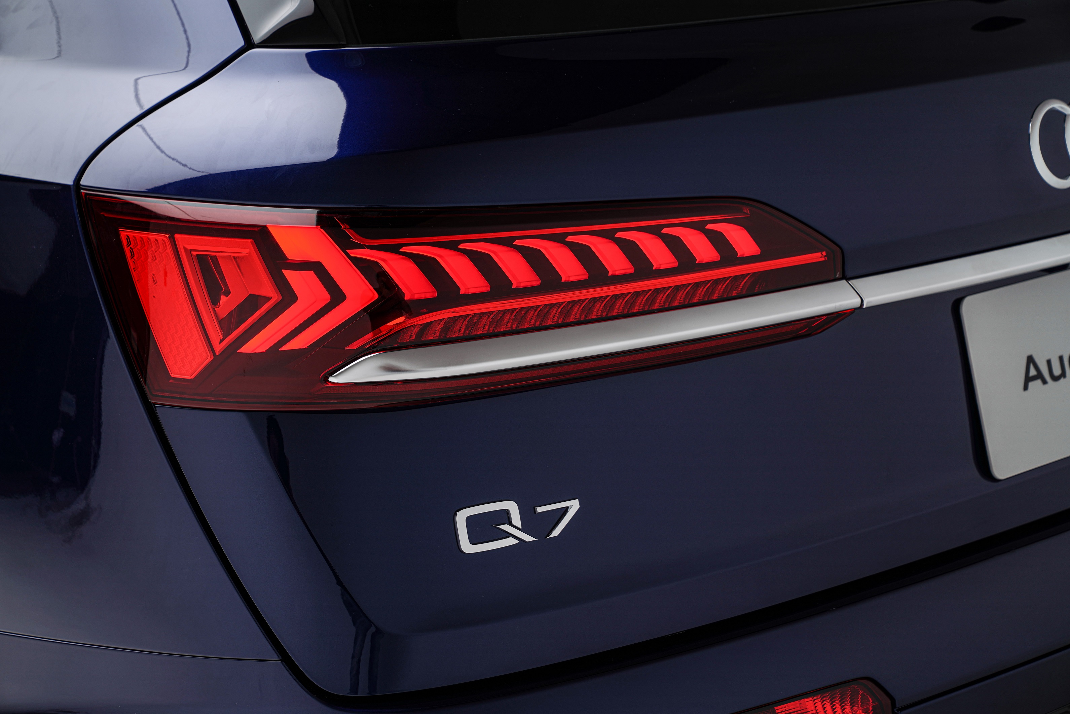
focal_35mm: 70
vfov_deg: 19.5
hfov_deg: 28.8
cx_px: 535
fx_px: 2081
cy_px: 357
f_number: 6.3
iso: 50
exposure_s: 1/80
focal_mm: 70
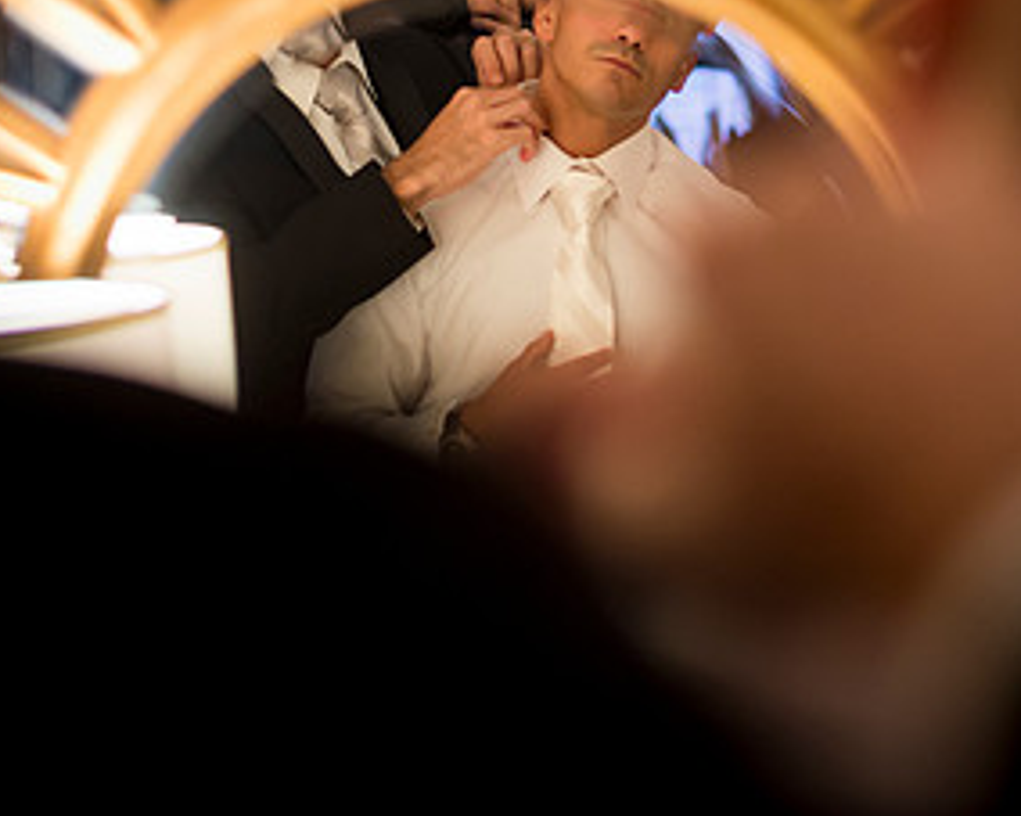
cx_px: 676
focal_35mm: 96
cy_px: 228
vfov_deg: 16.0
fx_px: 2900
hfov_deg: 19.9
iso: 1000
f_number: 1.4
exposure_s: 1/250
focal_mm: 50
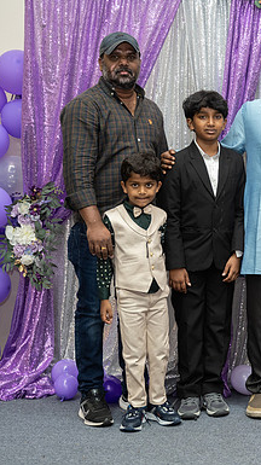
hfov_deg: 16.7
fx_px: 851
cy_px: 232
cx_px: 317
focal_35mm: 69
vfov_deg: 30.6
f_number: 3.5
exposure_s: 1/160
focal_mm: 43
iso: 1000
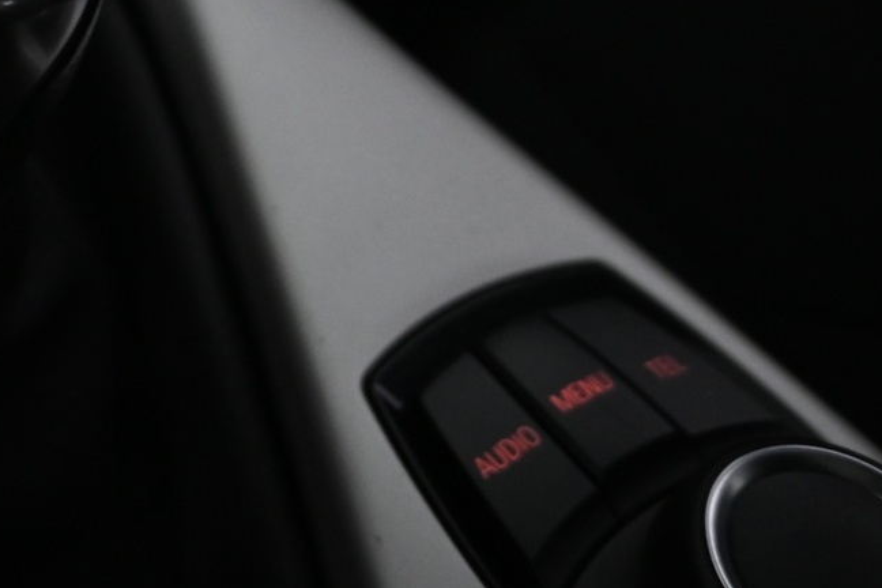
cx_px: -49
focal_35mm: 66
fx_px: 1608
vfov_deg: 19.5
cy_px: -118
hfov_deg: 28.3
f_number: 3.5
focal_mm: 17.5
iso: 1600
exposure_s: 1/30
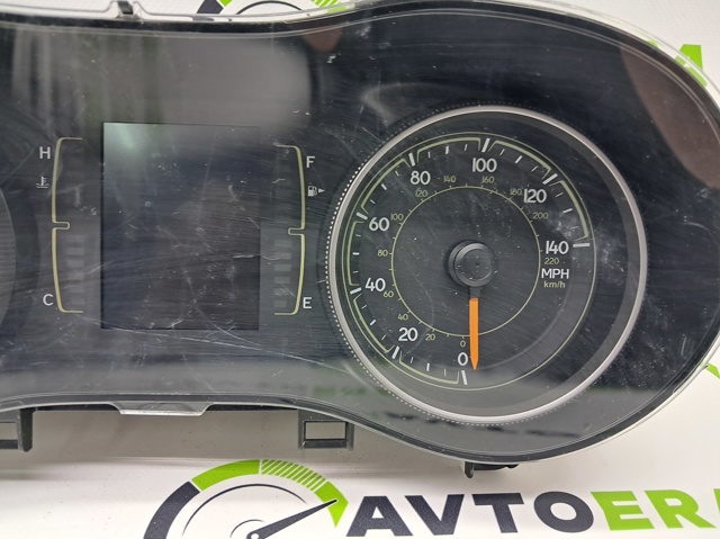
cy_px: 270
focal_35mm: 27
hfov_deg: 65.4
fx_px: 561
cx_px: 360
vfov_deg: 51.3
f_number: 1.8
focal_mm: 4
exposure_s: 1/60
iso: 80
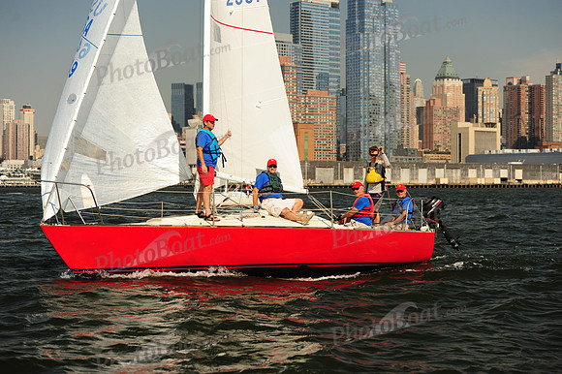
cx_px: 281
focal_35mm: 70
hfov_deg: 28.9
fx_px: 1092
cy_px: 187
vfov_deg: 19.4
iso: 320
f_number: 4.5
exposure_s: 1/1250
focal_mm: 70
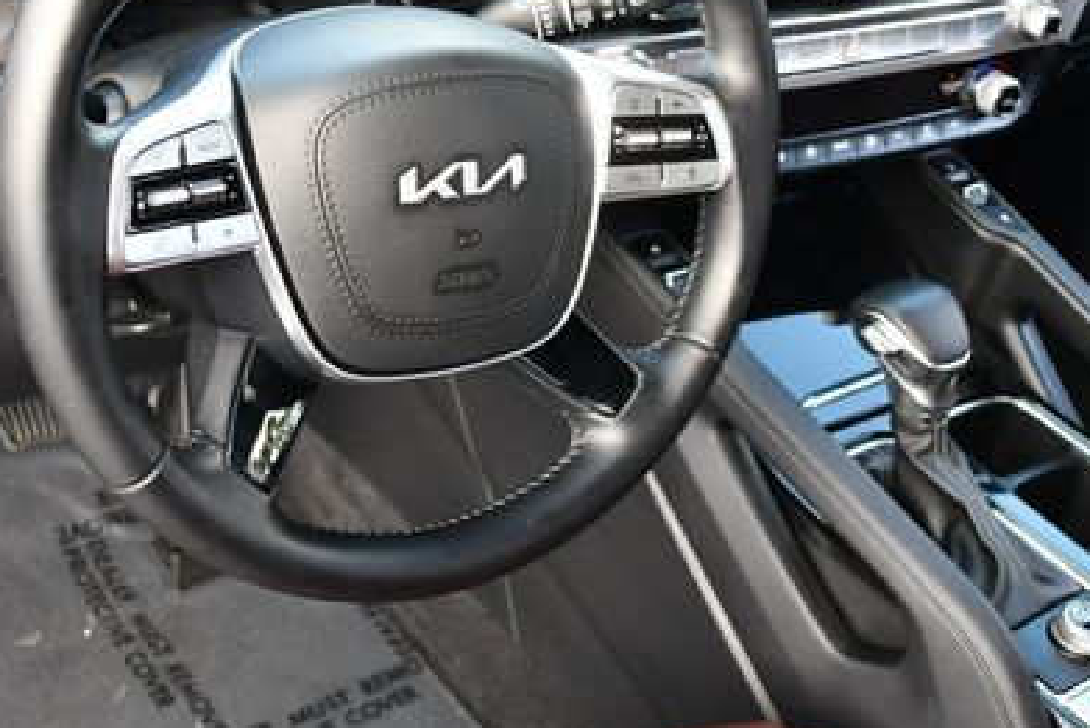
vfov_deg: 22.8
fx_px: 1787
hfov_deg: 33.9
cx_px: 527
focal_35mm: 59
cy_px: 179
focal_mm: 18
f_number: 3.5
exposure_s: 1/250
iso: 640
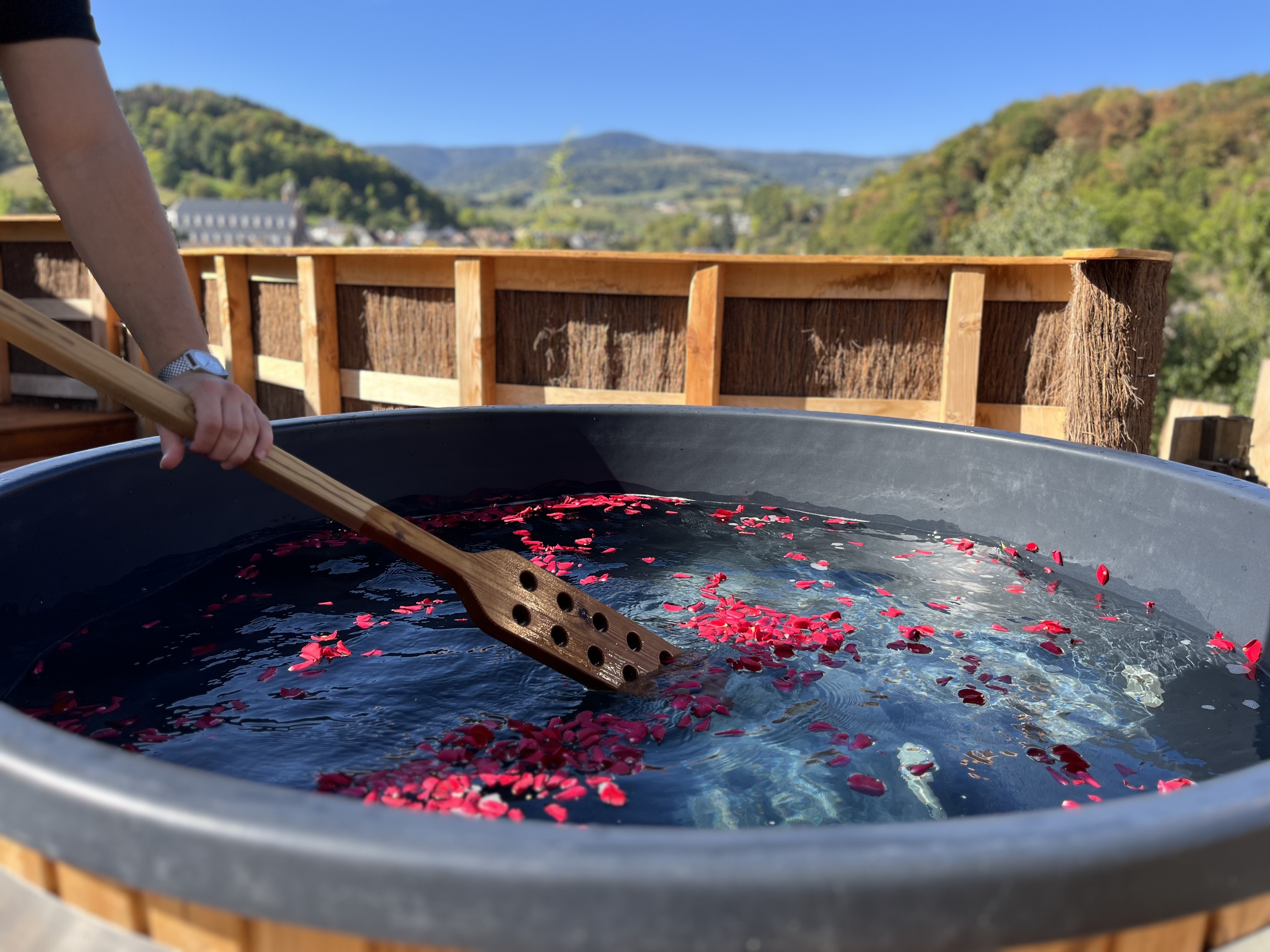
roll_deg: -0.9
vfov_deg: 53.1
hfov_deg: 67.3
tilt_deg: -12.1
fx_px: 954
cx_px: 635
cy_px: 476
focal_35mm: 26
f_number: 1.6
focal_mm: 5.1
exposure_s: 1/864
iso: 50
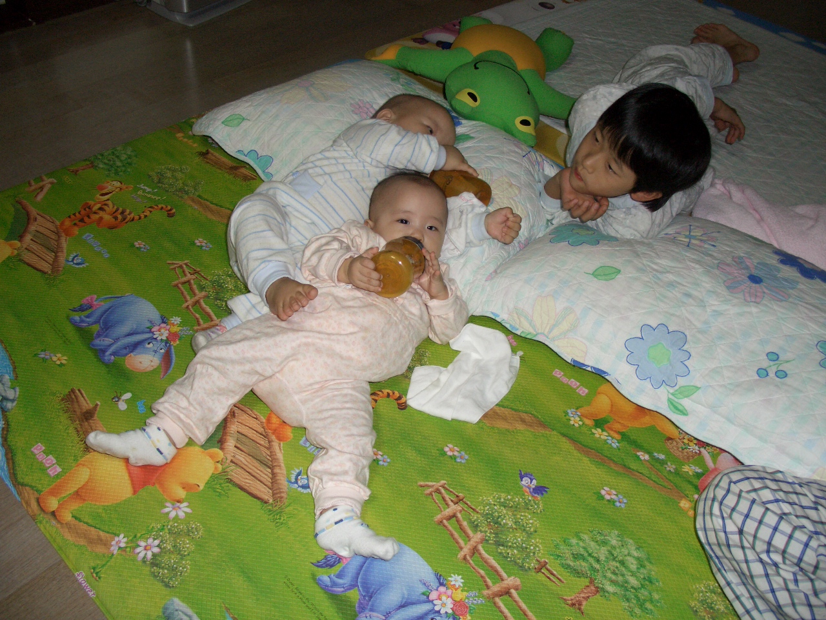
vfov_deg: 42.9
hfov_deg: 55.4
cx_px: 413
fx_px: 787
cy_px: 310
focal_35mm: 33
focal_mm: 7.1
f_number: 2.8
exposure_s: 1/60
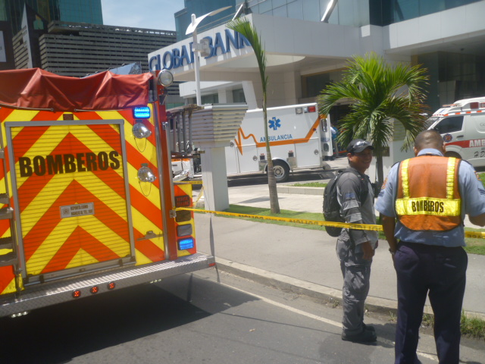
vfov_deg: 45.4
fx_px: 434
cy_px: 182
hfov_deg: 58.4
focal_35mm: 31
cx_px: 242
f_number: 8
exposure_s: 1/160
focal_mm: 5.5
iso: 80
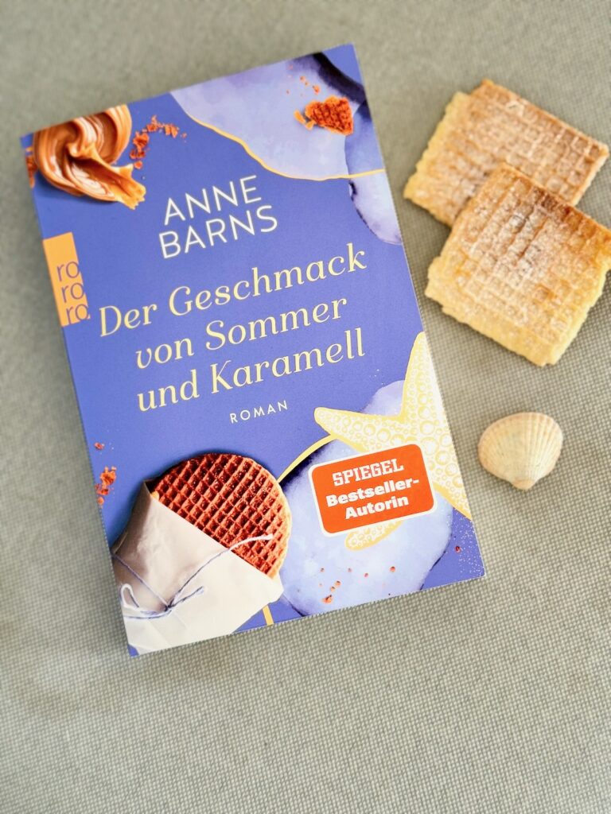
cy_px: 407
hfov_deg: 30.3
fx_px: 1130
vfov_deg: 39.7
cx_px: 306
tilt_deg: -82.2
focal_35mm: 48
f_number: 1.78
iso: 160
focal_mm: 6.76
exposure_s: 1/60
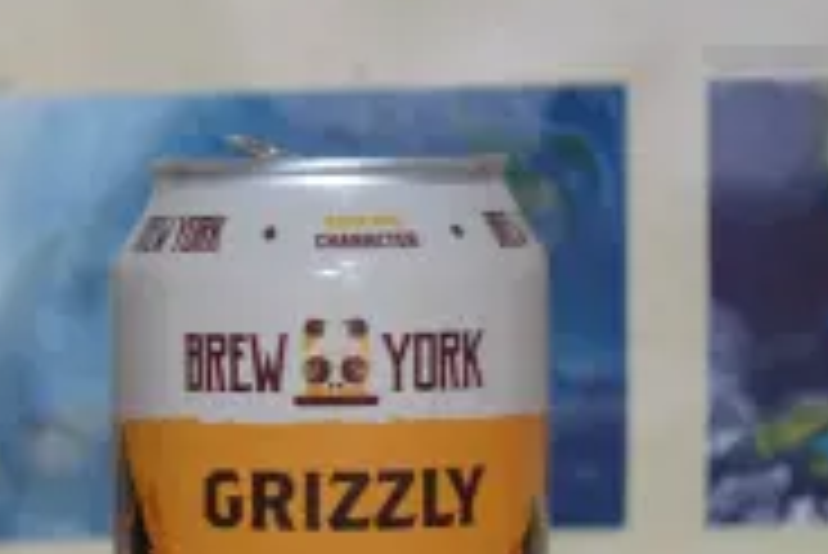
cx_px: -36
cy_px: 484
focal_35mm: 170
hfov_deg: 11.9
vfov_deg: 8.1
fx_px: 3913
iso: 1250
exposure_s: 1/60
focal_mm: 52
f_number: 5.6
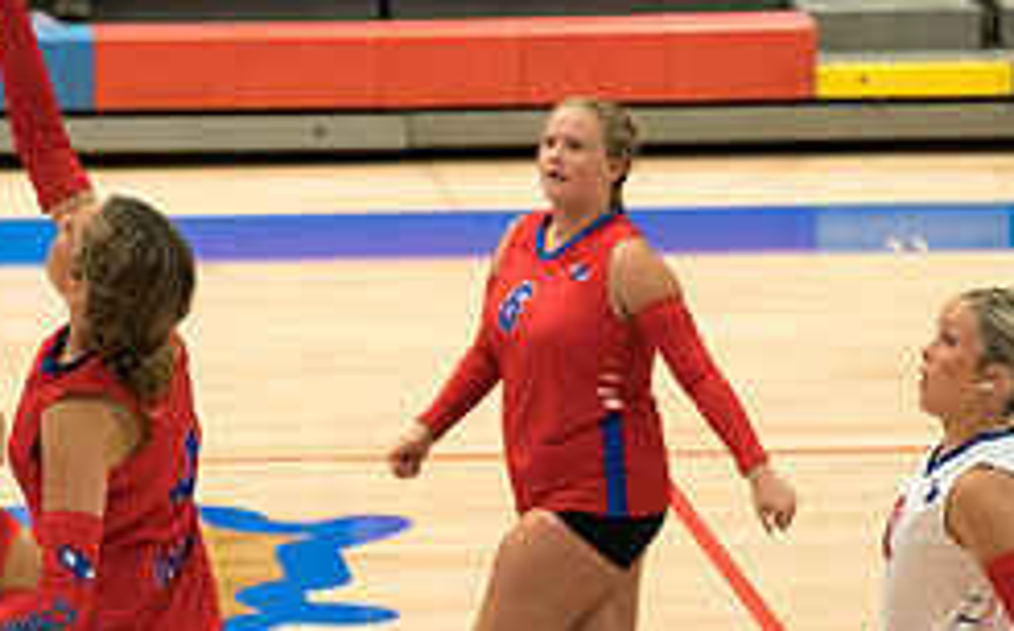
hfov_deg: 8.1
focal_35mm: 259
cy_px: 391
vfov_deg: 5.1
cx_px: 46
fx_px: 7148
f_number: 2.8
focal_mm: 70
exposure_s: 1/1000
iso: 3200
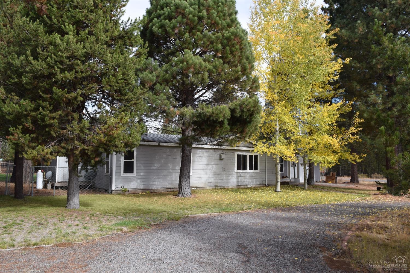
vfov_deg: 47.9
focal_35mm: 27
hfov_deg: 67.4
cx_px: 205
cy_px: 136
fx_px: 307
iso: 220
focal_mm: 18
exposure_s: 1/250
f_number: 8
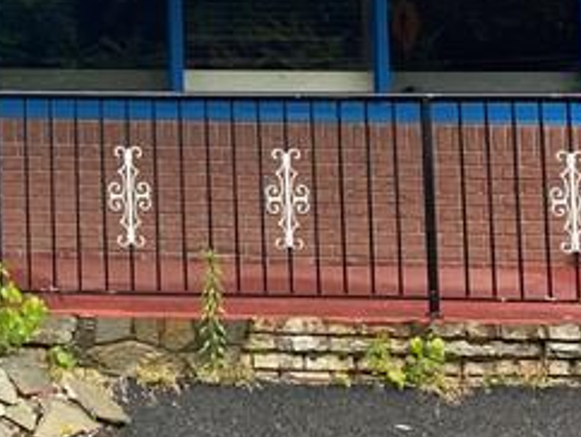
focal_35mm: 110
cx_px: -286
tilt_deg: +7.3
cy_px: -132
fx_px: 1848
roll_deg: -1.2
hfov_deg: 16.3
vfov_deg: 13.0
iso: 40
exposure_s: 1/122
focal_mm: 4.25
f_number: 1.8
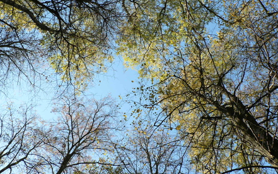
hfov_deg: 50.4
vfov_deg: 32.6
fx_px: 295
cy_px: 70
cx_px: 141
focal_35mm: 39
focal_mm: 6
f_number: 4
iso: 80
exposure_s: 1/160
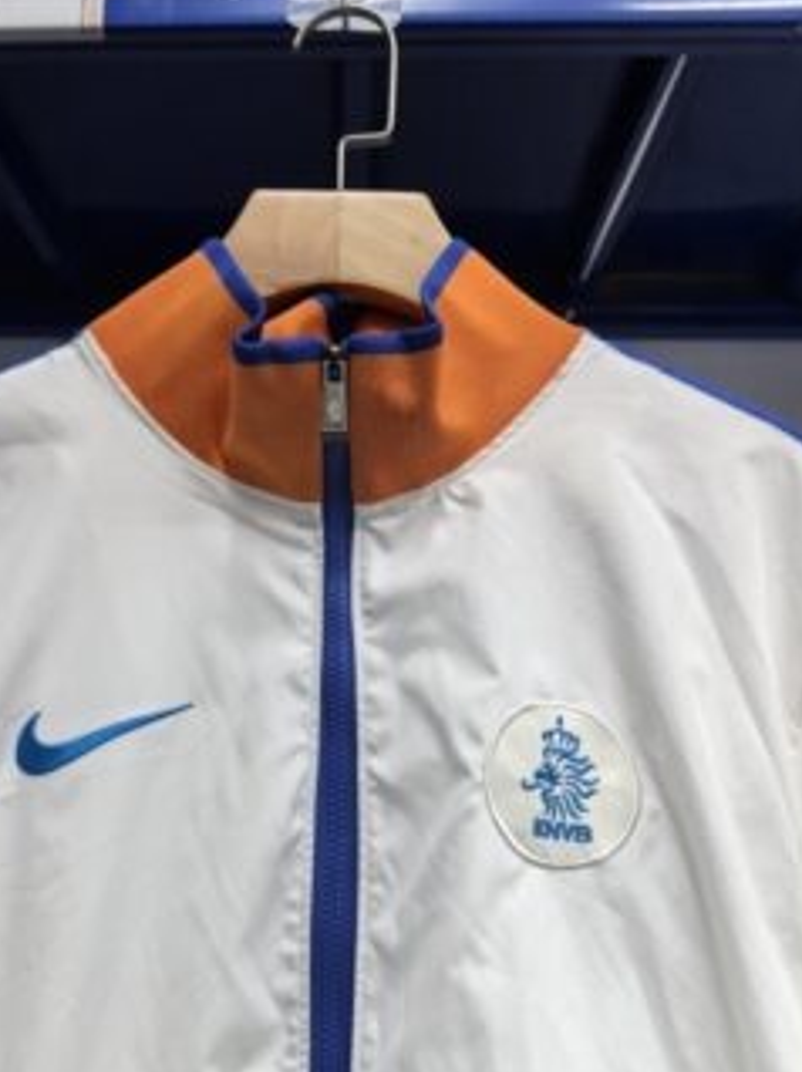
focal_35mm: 34
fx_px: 1052
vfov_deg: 54.0
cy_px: 566
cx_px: 317
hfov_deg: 41.5
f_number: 2
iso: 6400
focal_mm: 6.98
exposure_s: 1/687
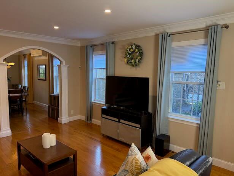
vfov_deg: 54.9
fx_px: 169
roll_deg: -1.7
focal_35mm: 25
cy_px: 91
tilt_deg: -6.2
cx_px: 115
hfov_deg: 69.4
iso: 250
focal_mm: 6.76
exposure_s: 1/120
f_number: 1.78
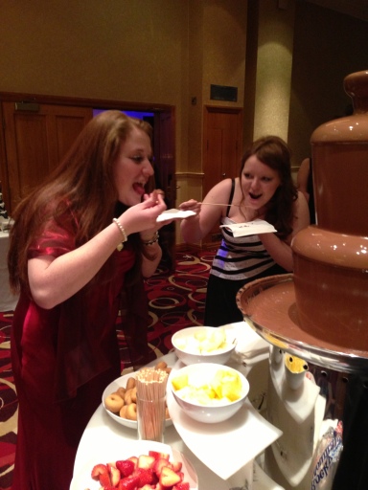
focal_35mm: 33
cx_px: 184
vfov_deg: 55.4
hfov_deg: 42.9
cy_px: 245
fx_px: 468
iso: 320
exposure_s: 1/20
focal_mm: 4.13
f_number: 2.4
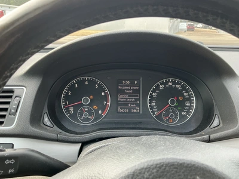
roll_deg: -0.9
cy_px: 90
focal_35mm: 28
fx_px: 193
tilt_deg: -19.2
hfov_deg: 63.4
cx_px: 120
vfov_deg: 49.7
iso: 50
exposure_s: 1/122
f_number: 1.8
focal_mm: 3
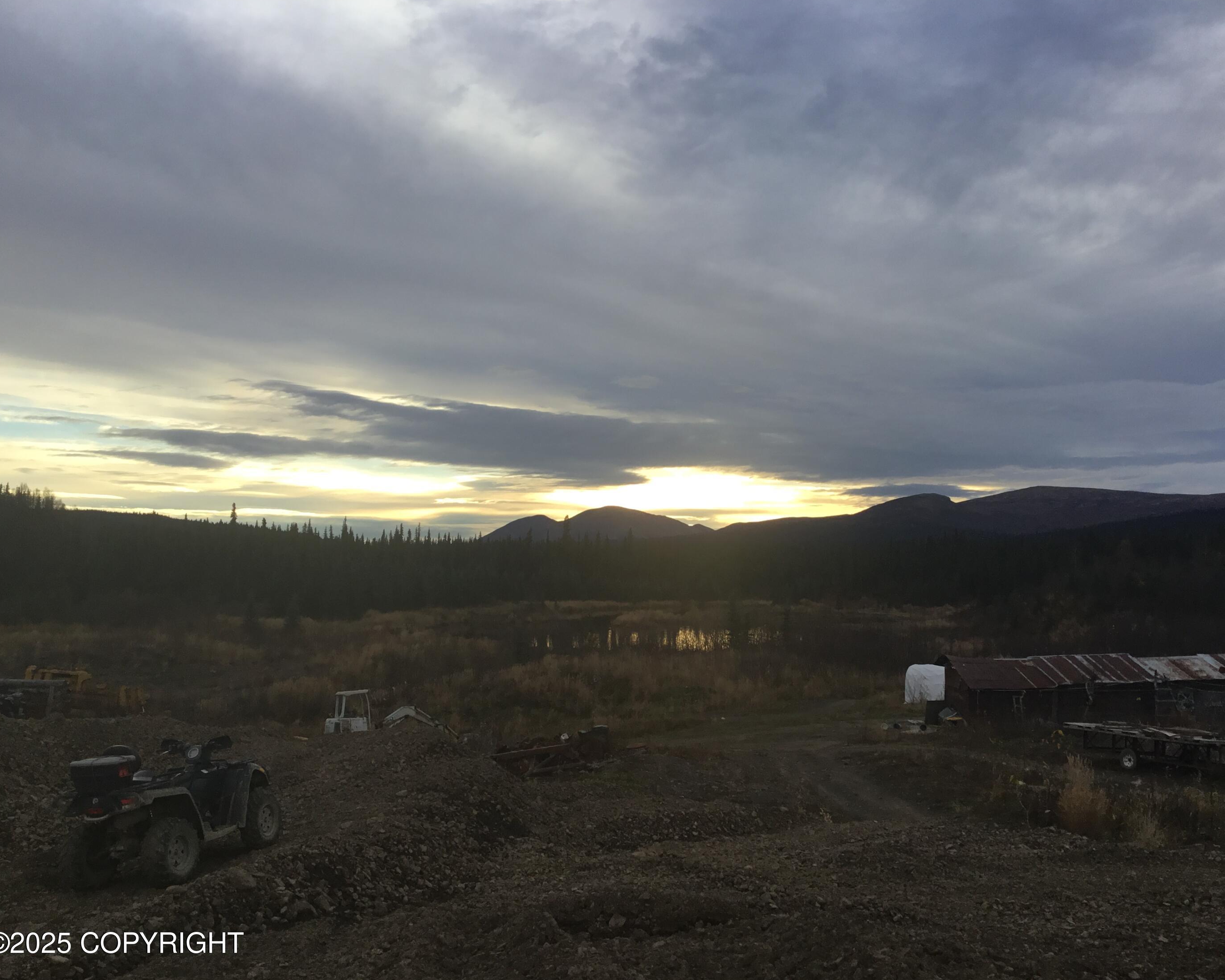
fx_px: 1196
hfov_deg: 54.2
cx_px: 654
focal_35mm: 33
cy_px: 488
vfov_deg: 44.5
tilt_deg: +4.2
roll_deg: +0.4
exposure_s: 1/409
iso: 25
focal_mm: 3.3
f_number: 2.4
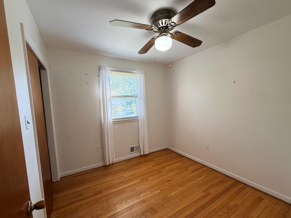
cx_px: 145
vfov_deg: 81.7
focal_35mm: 15
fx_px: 126
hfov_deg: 98.2
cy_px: 115
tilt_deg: -6.5
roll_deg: +0.5
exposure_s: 1/60
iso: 250
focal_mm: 2.22
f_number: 2.2
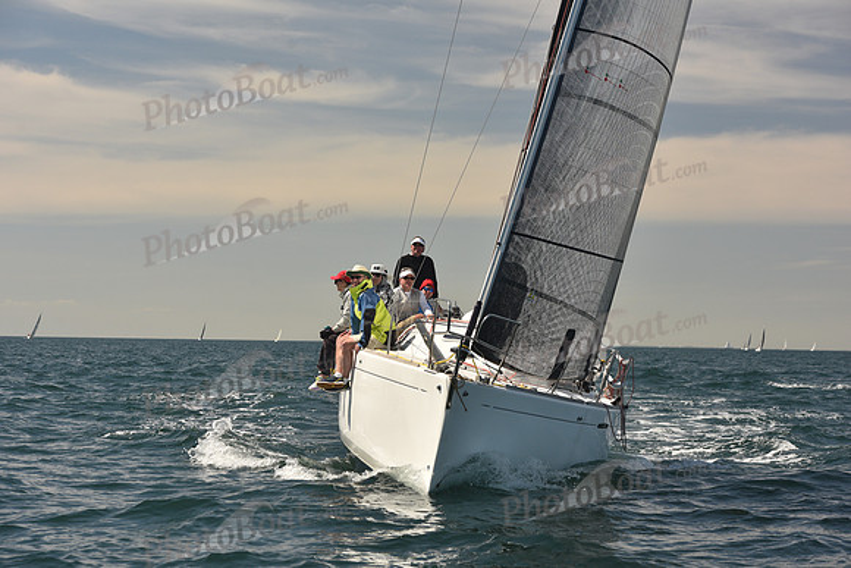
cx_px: 426
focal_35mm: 92
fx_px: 2175
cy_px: 284
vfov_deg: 14.9
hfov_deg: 22.1
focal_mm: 92
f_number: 7.1
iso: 250
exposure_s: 1/640
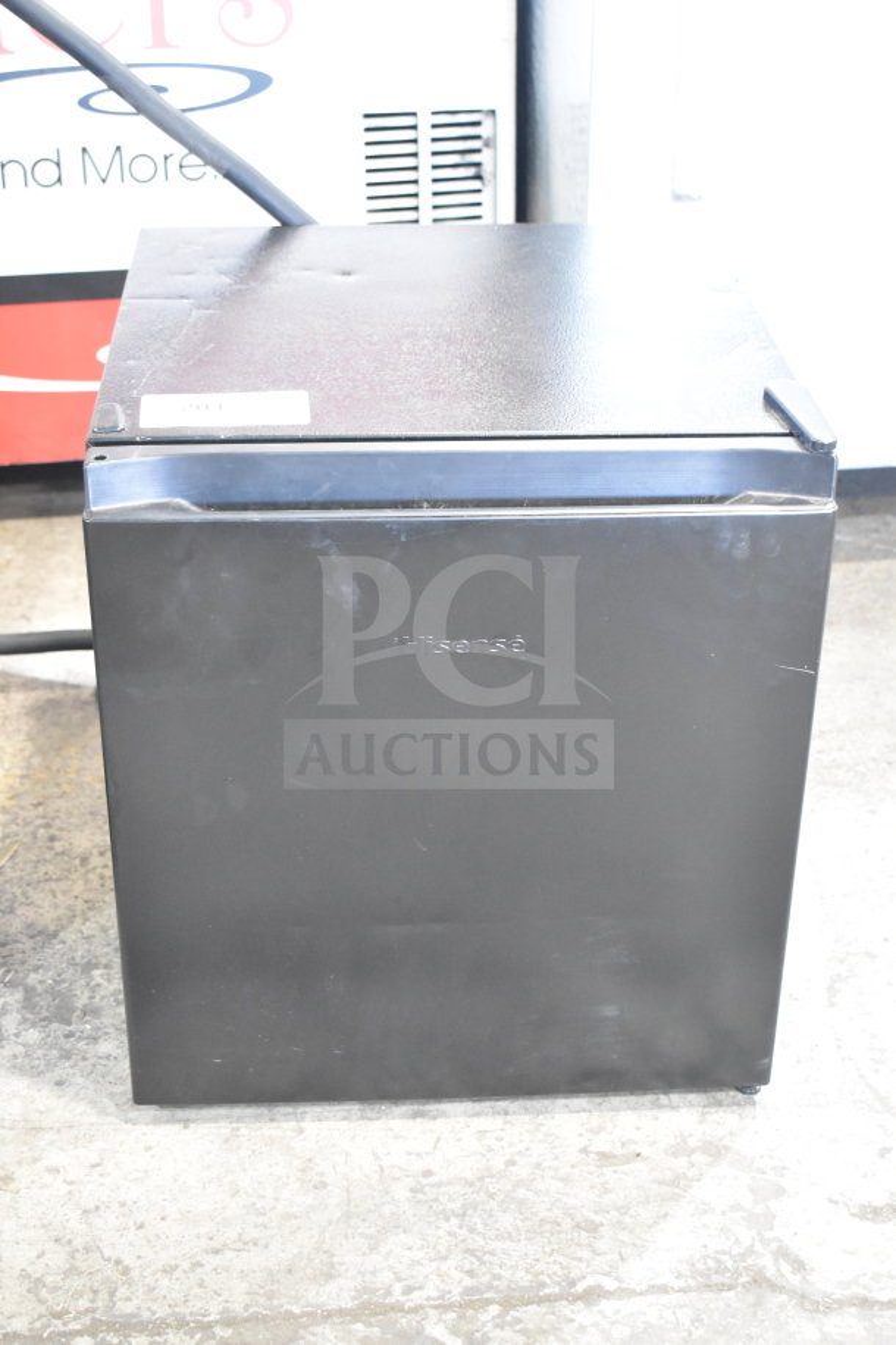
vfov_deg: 37.9
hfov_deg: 25.8
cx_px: 448
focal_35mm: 52
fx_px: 1960
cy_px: 672
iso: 5600
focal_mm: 35
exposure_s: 1/60
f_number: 4.5
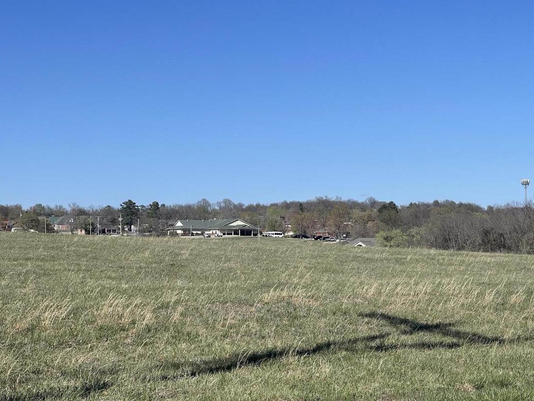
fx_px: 1172
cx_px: 307
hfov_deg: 25.6
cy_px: 203
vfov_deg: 19.4
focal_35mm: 76
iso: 20
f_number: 2.2
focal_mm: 7.5
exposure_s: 1/1597
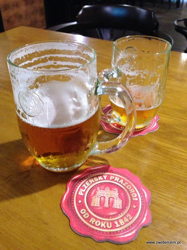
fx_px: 238
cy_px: 125
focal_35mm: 33
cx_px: 94
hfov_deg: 42.9
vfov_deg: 55.4
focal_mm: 4.13
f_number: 2.4
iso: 640
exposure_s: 1/15
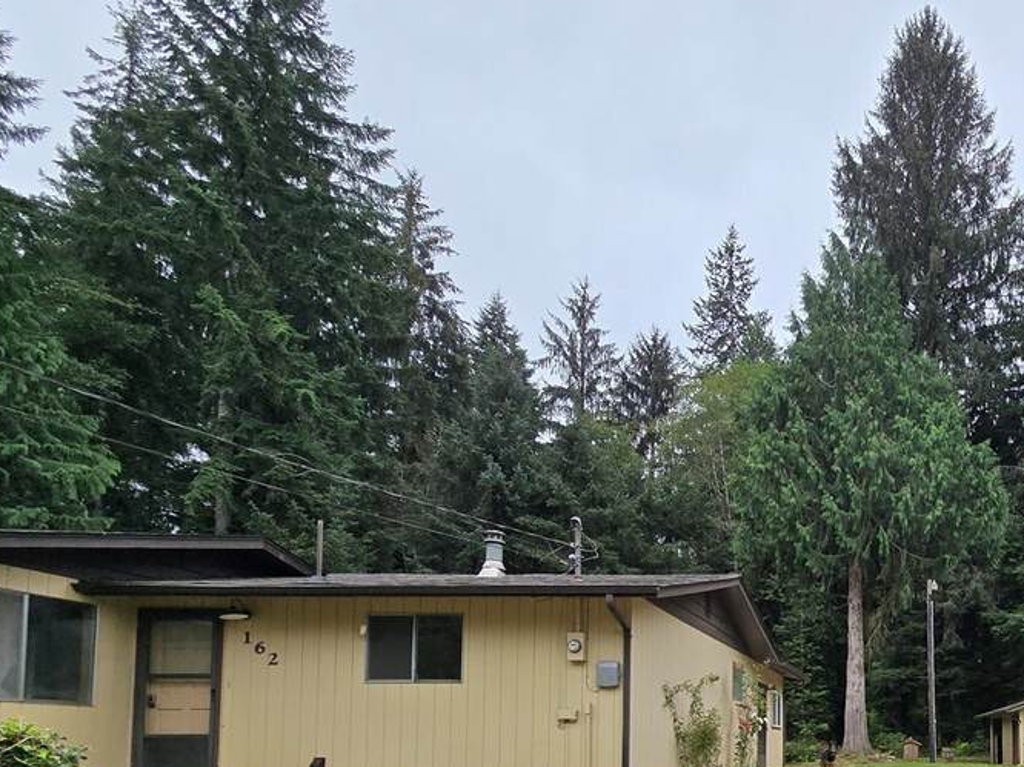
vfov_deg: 48.1
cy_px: 713
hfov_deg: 56.7
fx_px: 739
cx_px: 973
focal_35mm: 25
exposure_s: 1/1509
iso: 50
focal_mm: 2.2
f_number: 2.2
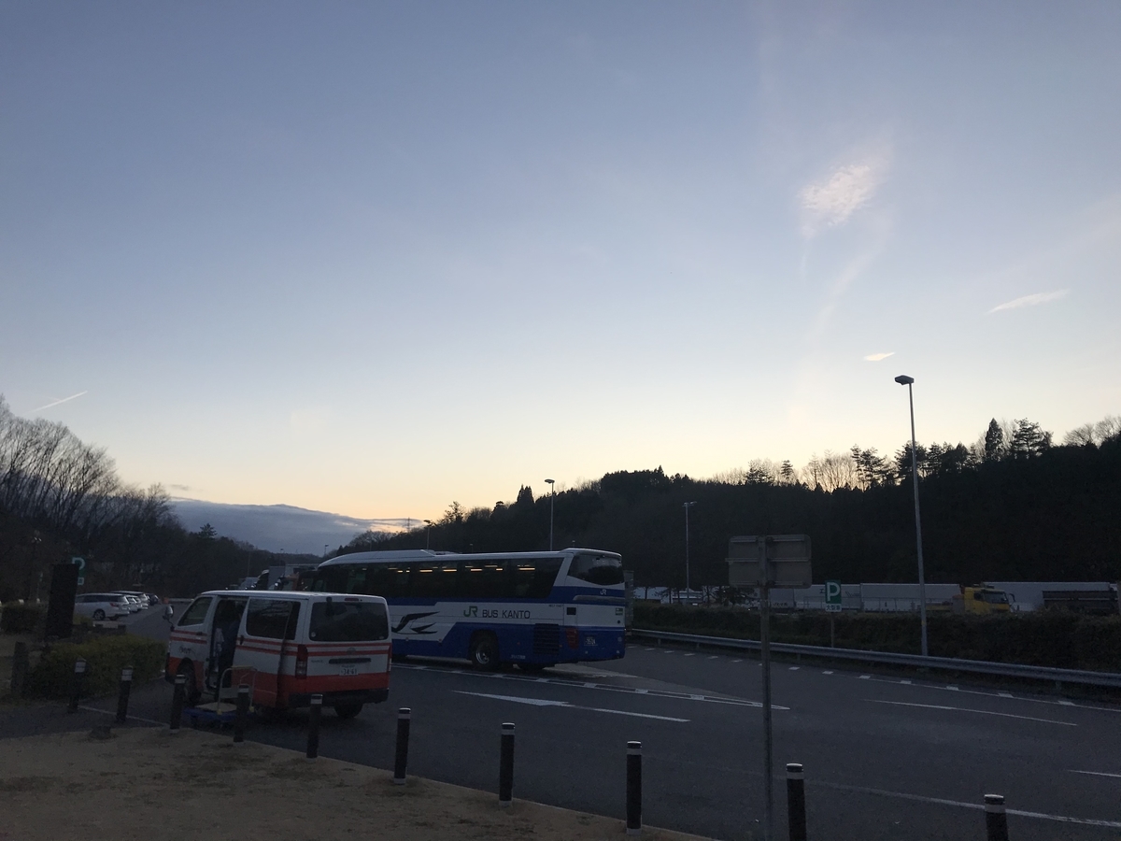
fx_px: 907
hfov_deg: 63.4
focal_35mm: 28
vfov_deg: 49.7
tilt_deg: +11.8
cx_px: 560
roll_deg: -1.2
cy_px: 420
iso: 20
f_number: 1.8
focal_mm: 3.99
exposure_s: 1/570
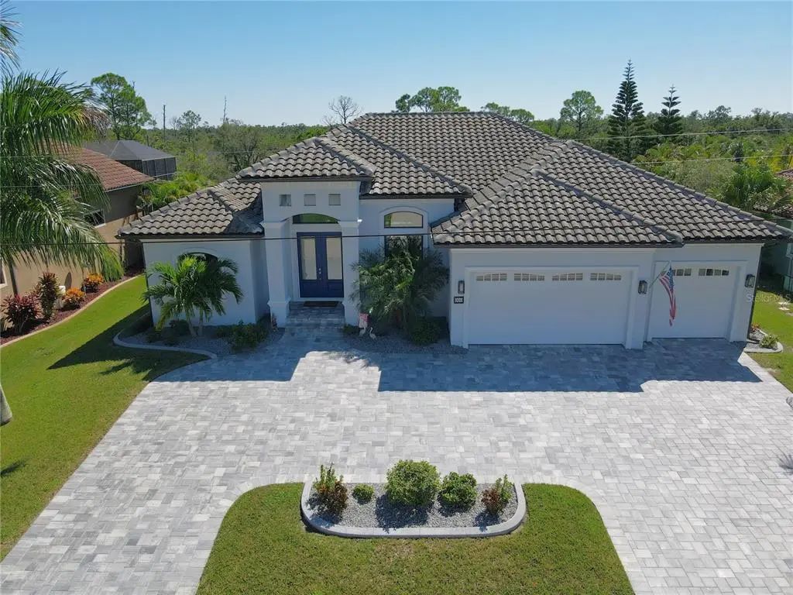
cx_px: 396
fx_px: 550
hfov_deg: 71.6
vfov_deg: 56.8
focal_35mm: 24
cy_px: 298
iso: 110
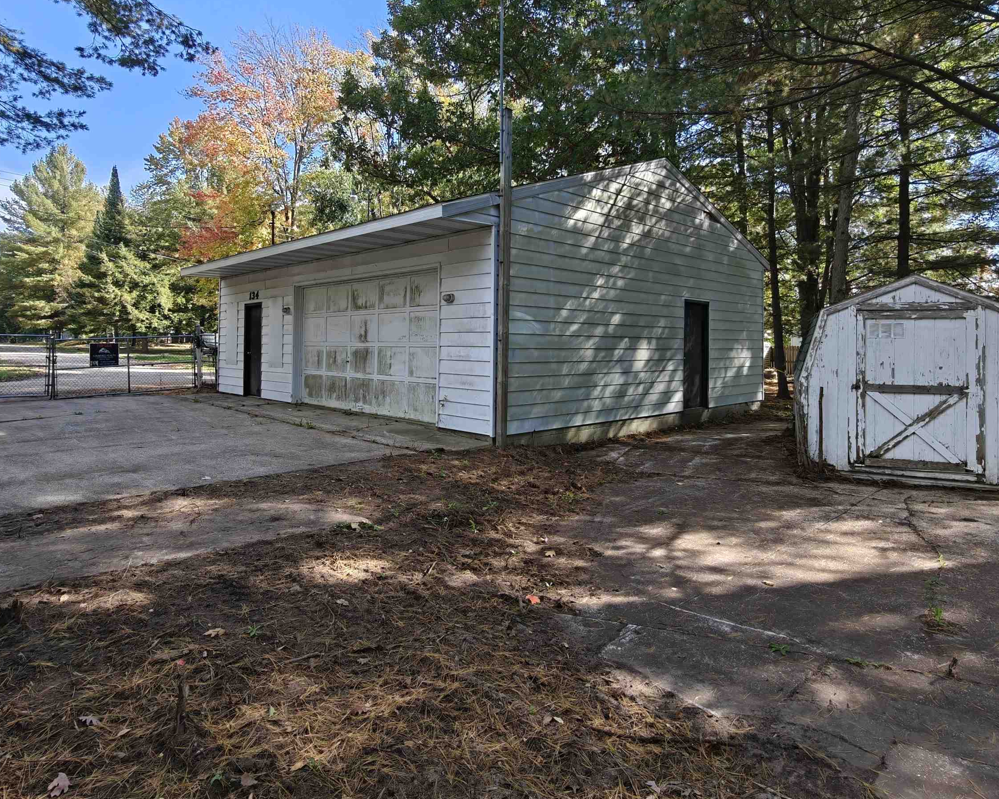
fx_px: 591
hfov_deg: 80.3
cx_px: 526
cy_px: 331
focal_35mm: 20
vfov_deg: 67.6
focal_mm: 2.3
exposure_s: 1/172
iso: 160
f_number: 2
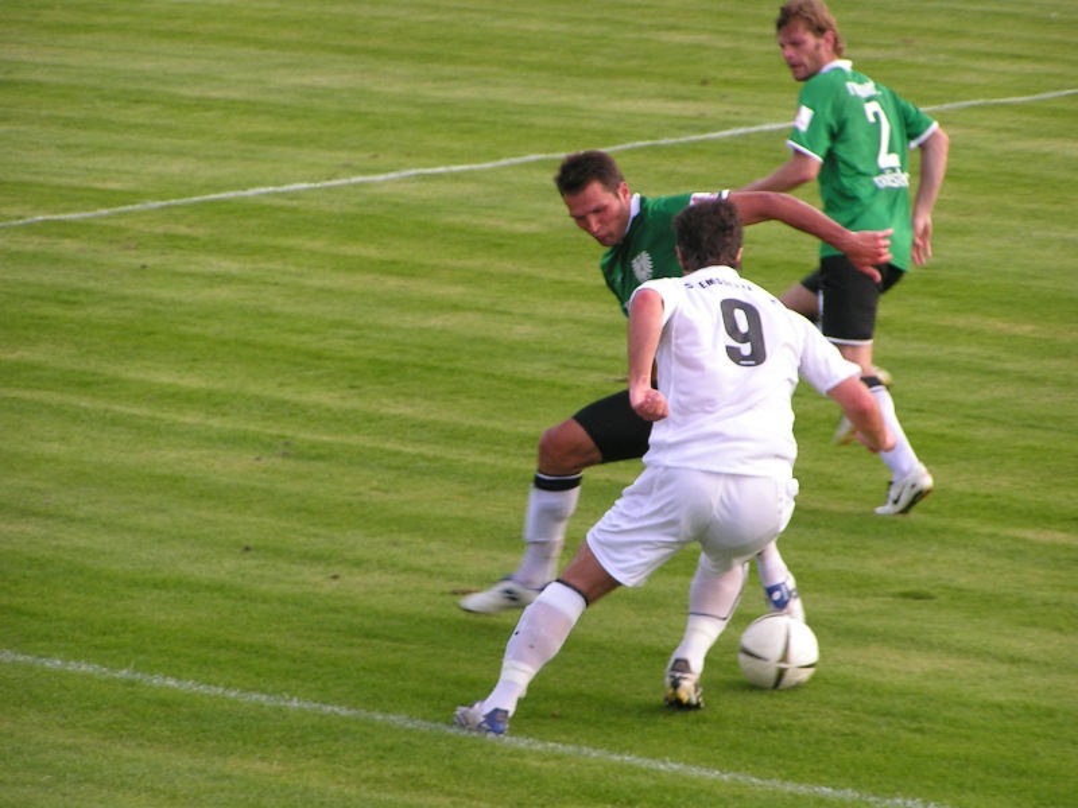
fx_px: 7692
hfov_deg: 8.0
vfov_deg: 6.0
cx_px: 539
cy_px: 404
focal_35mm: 247
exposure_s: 1/200
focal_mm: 37.8
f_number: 3.5
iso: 50
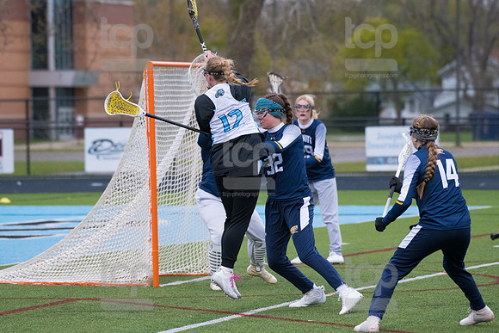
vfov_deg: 5.3
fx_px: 3605
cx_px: 250
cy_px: 166
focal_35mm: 260
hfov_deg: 7.9
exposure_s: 1/1600
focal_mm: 260
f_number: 5.6
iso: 4000
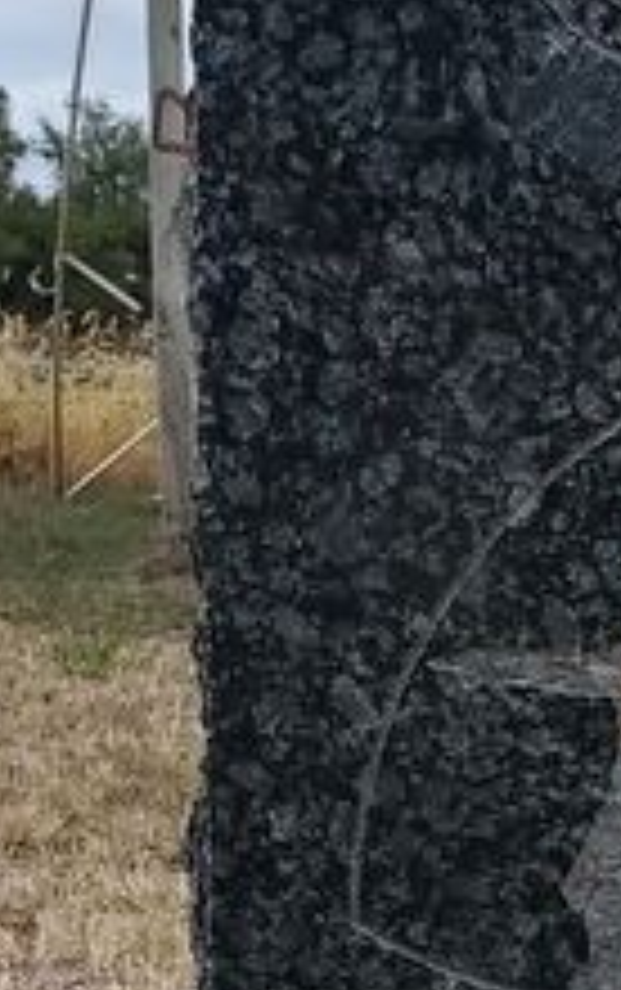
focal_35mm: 100
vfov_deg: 20.5
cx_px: 662
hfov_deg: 12.9
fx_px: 2701
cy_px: 842
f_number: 2.4
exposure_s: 1/120
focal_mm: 4.3
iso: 64
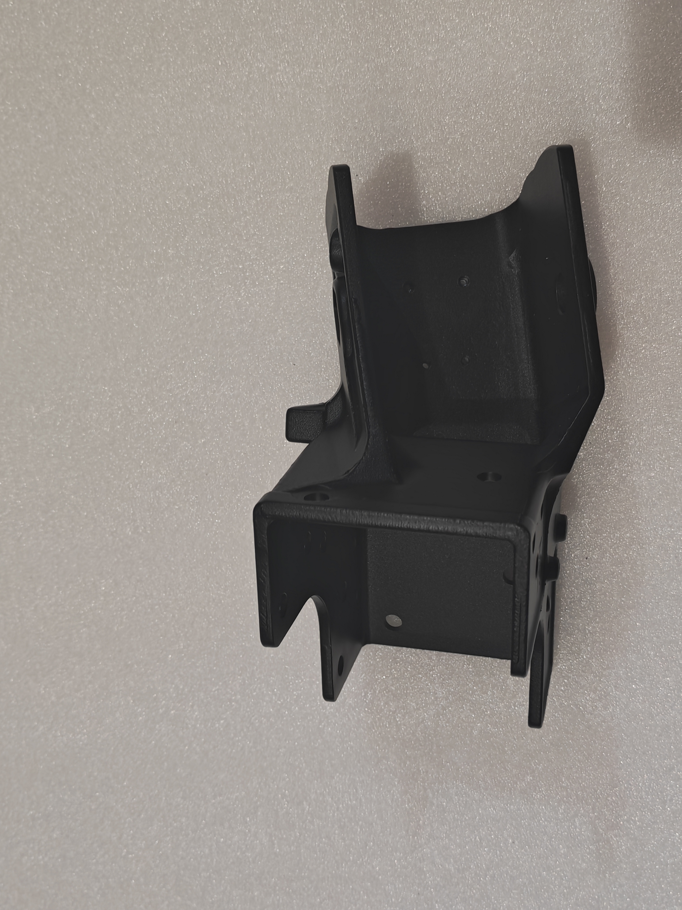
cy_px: 455
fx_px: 1077
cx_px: 341
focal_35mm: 41
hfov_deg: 35.1
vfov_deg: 45.8
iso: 400
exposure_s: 1/50
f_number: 1.95
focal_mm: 5.52
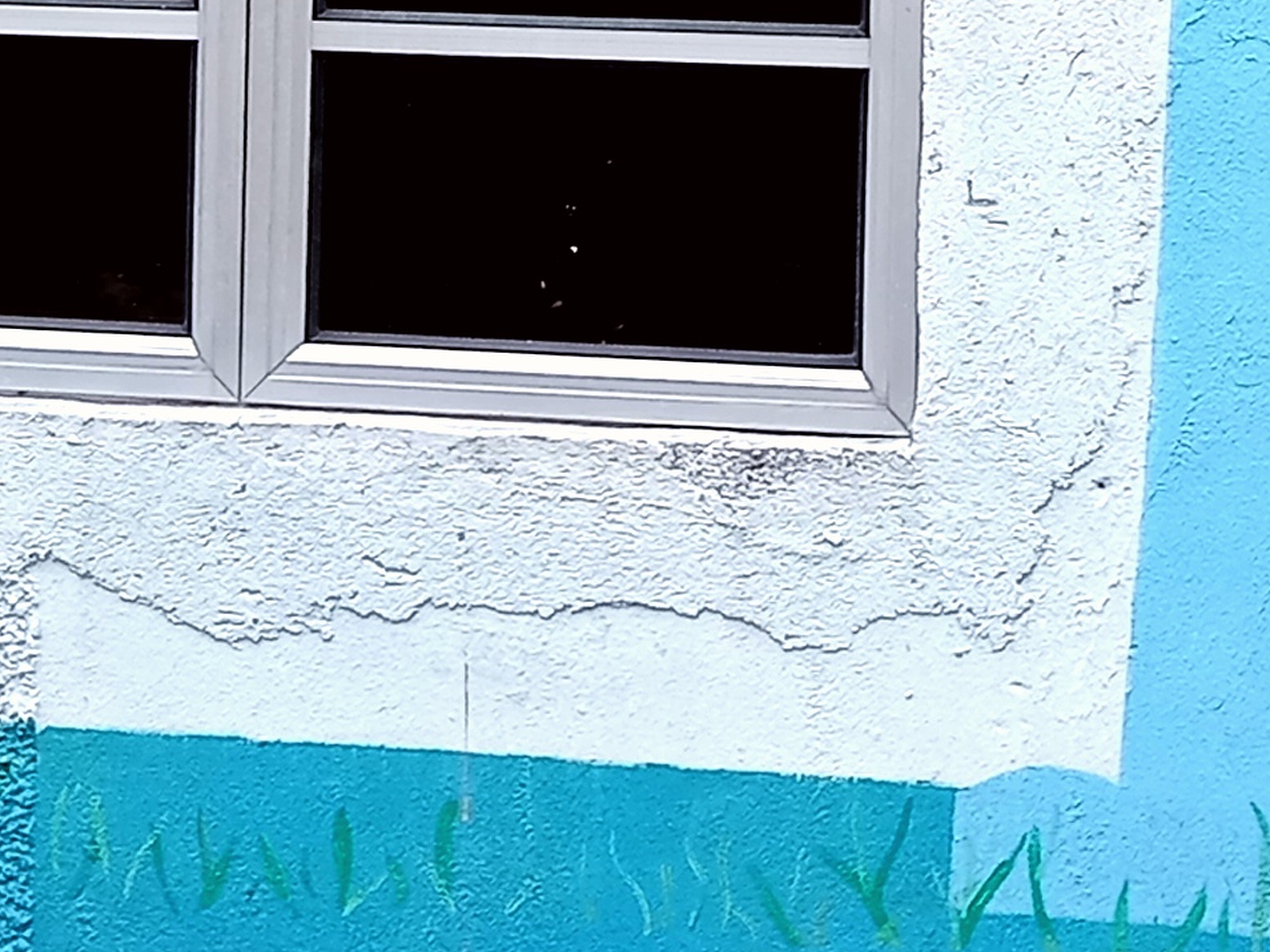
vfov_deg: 8.8
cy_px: -635
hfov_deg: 11.9
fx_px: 6015
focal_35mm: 164
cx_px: 1213
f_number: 1.9
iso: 101
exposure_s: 1/336
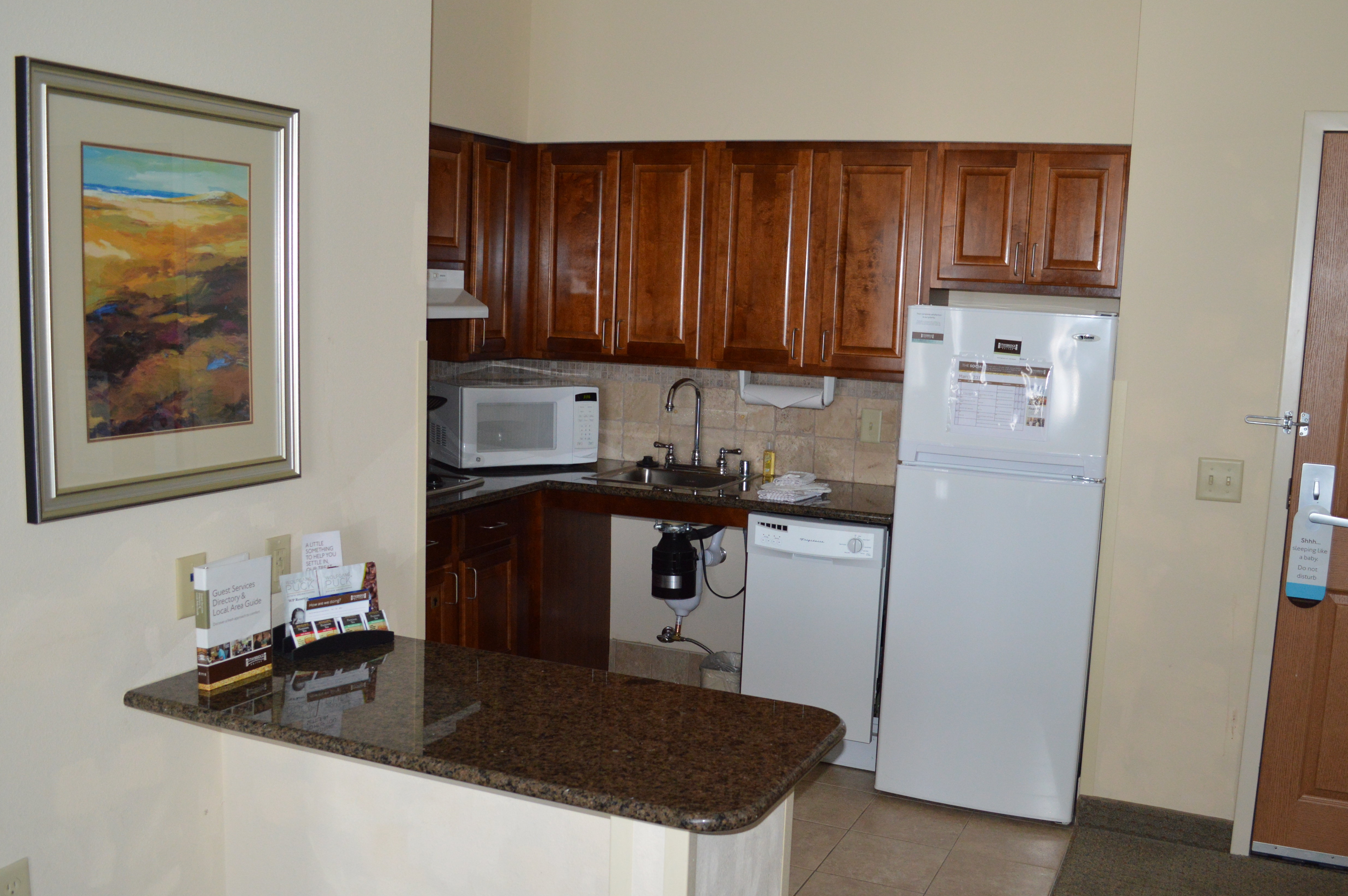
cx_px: 753
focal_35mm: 33
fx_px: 1235
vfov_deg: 39.9
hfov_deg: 57.1
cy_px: 465
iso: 900
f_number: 3.5
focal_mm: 18
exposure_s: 1/60
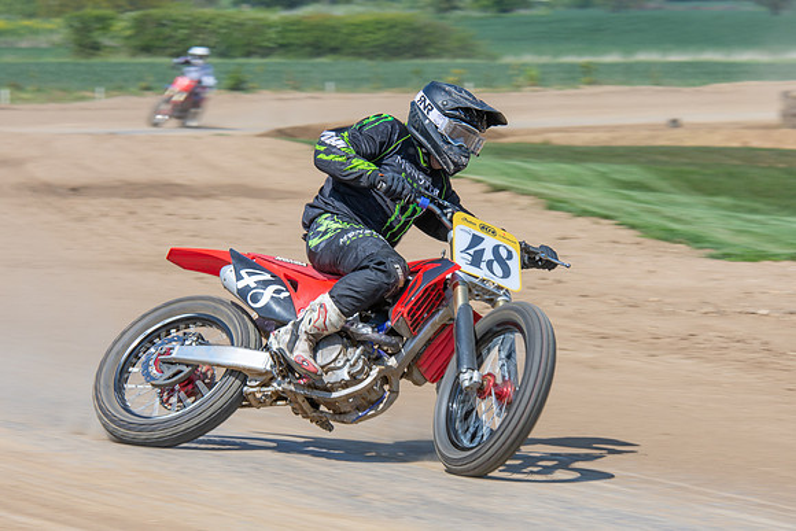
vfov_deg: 5.5
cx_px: 461
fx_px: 5531
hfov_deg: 8.2
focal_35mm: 250
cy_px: 313
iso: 100
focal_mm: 130
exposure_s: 1/200
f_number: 8
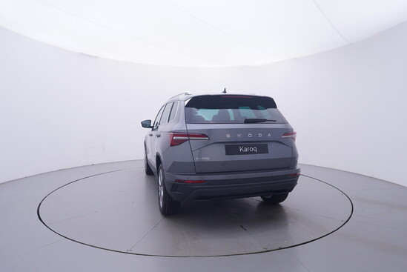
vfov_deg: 56.2
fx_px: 255
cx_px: 204
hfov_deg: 77.3
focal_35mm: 22
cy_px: 136
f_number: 5
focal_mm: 15
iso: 200
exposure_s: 1/80
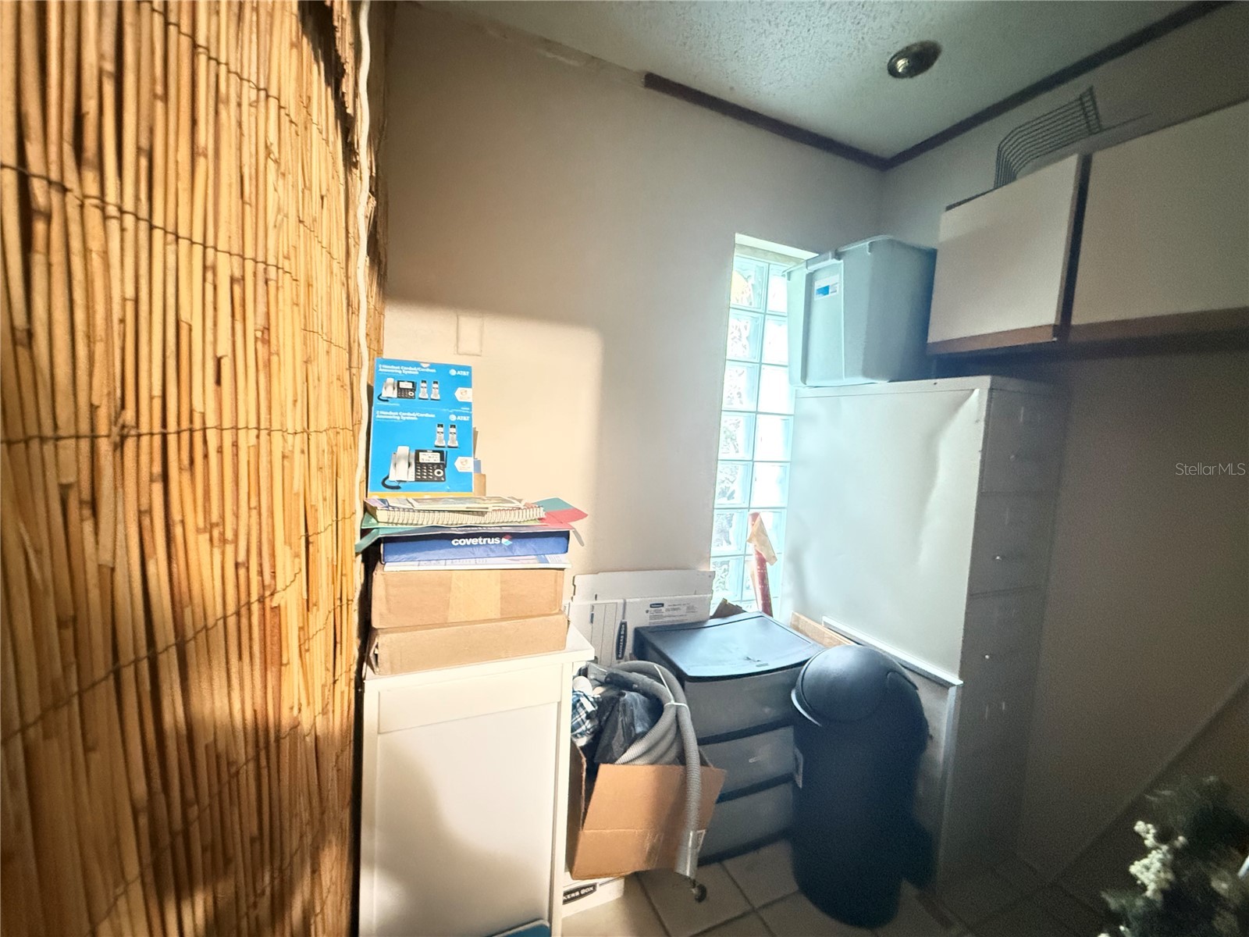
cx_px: 624
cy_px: 468
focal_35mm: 14
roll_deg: -4.0
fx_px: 505
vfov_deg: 85.7
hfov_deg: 102.1
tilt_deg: -4.7
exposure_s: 1/15
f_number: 2.2
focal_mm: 2.22
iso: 3200
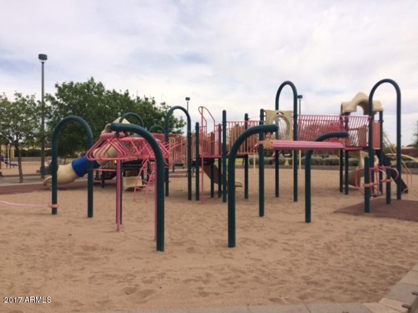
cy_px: 156
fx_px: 350
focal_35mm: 29
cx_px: 209
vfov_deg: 48.2
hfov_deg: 61.7
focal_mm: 4.15
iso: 32
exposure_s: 1/2564
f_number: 2.2
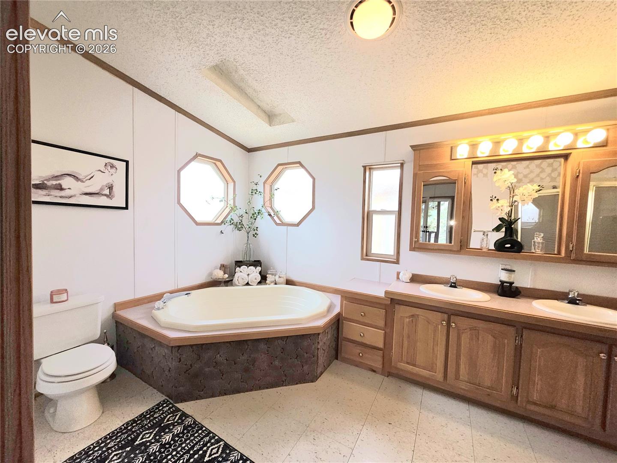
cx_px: 308
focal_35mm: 13
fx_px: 232
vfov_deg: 89.9
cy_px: 232
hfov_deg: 106.2
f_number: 1.9
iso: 32
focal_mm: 2.2
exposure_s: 1/120
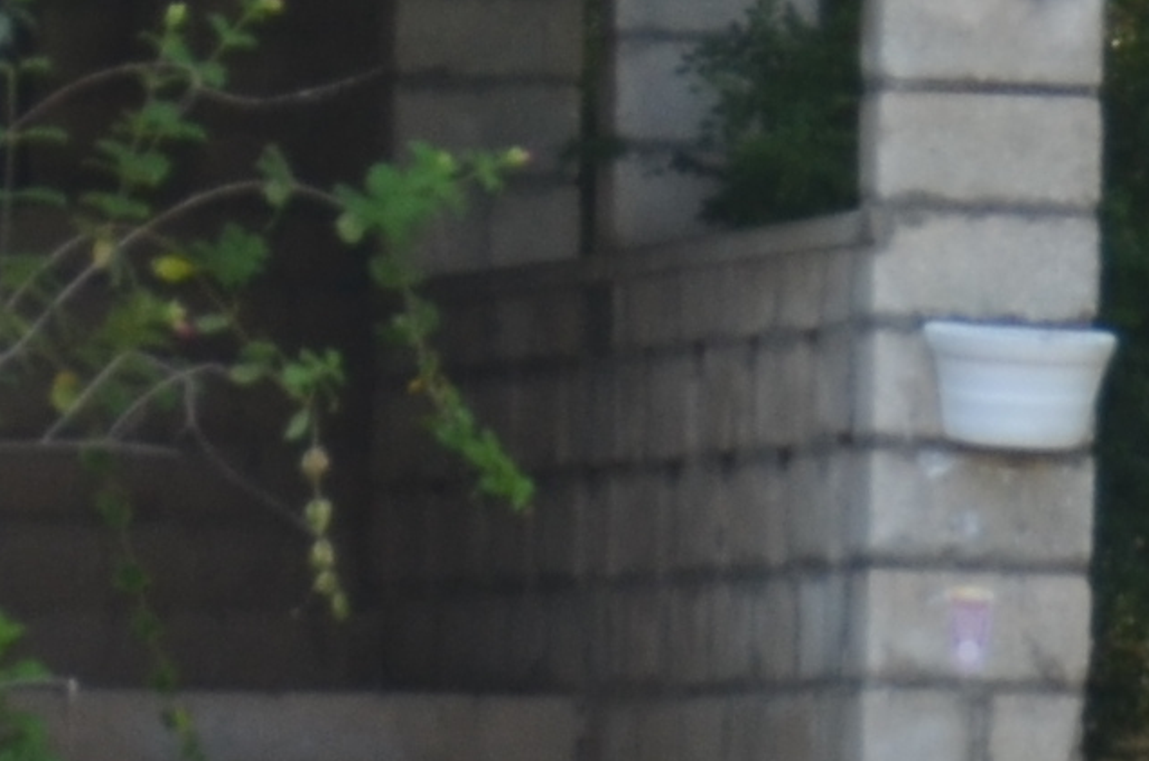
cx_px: 531
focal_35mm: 465
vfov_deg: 2.9
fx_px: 14808
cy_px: -1159
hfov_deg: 4.4
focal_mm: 40
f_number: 4.5
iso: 140
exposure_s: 1/250
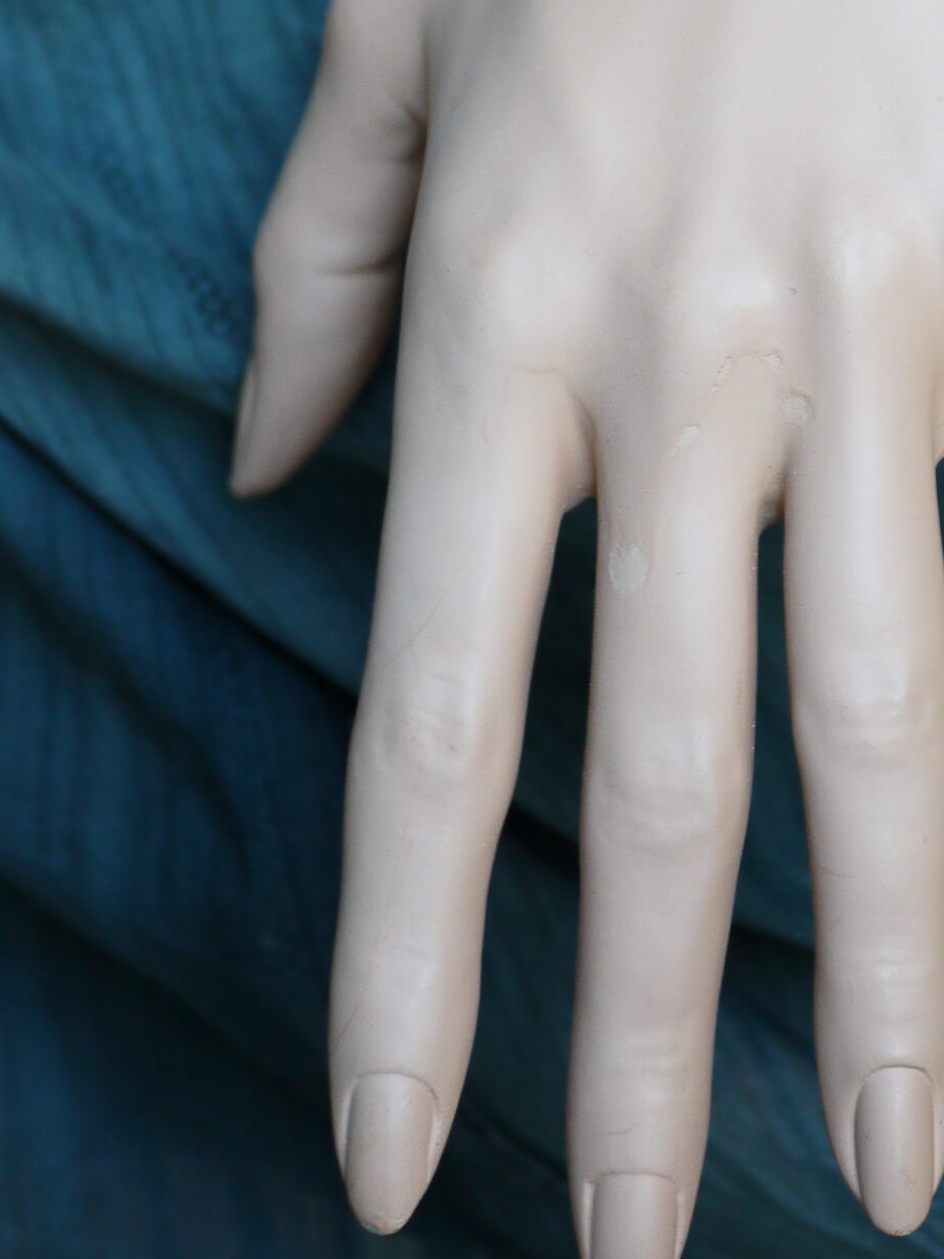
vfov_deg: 15.3
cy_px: -21
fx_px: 4582
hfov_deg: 11.7
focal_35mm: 126
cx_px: 741
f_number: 2.8
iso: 400
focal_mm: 30
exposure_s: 1/60
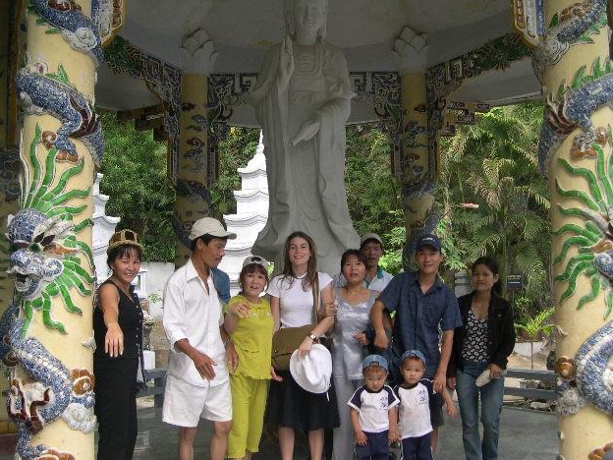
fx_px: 691
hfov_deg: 47.9
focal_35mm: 39
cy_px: 234
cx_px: 311
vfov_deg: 36.8
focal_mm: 8
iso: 100
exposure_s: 1/250
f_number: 2.8
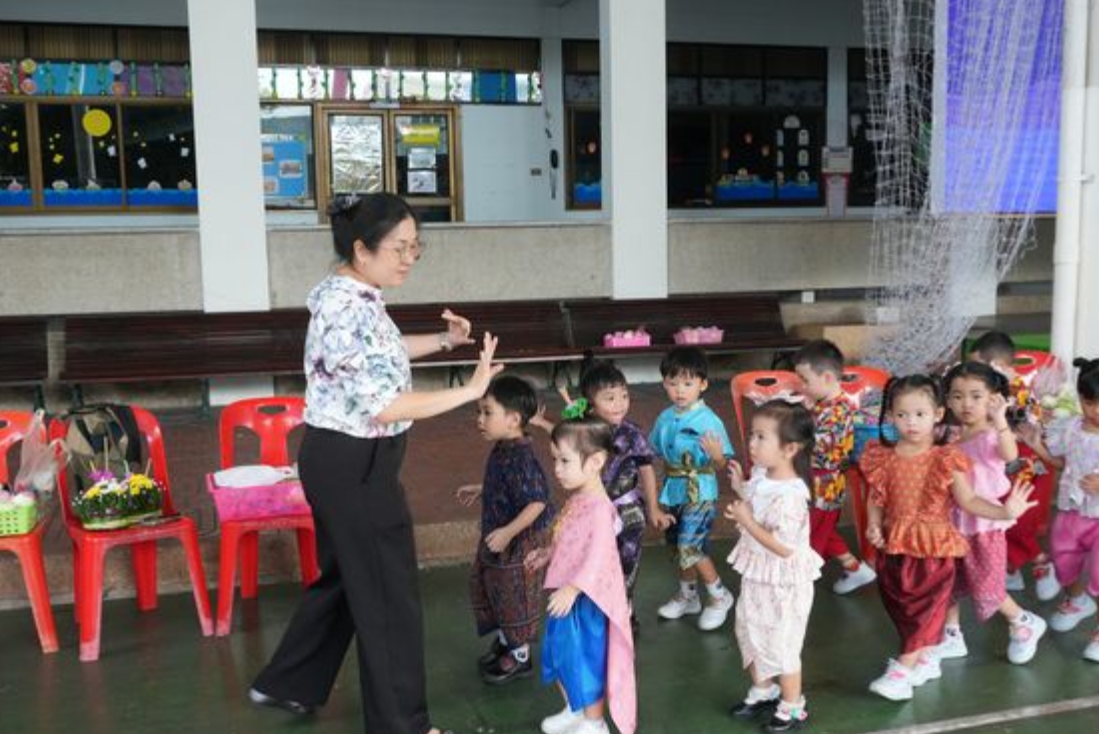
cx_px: 522
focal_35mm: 36
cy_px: 394
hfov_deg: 53.1
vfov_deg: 36.9
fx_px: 1099
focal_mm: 22
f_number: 5.6
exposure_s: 1/125
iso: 1000
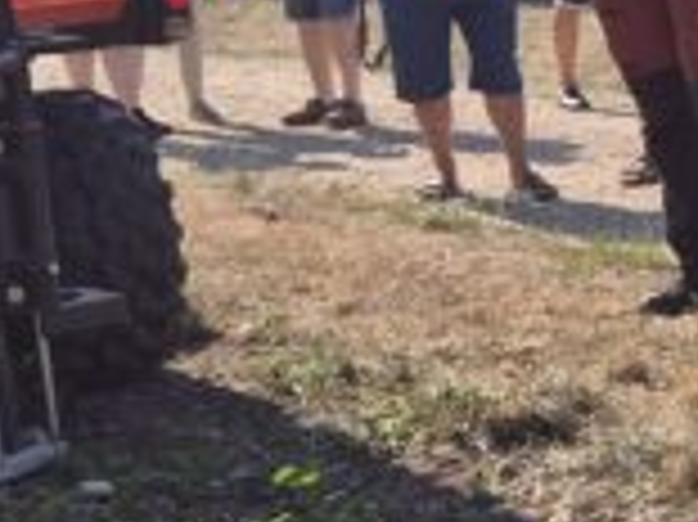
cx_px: 1315
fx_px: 3063
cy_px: 153
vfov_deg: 9.7
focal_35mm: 152
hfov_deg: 11.8
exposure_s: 1/2712
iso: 25
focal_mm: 5.4
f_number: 1.8
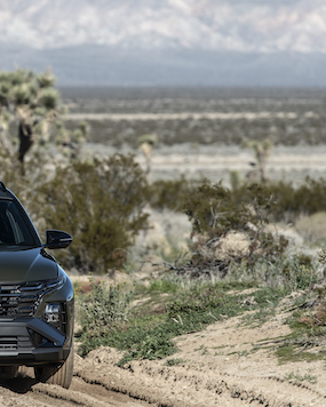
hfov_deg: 3.9
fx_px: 4762
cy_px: 210
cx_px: -31
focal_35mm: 395
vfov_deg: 4.9
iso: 64
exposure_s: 1/320
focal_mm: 200
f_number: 5
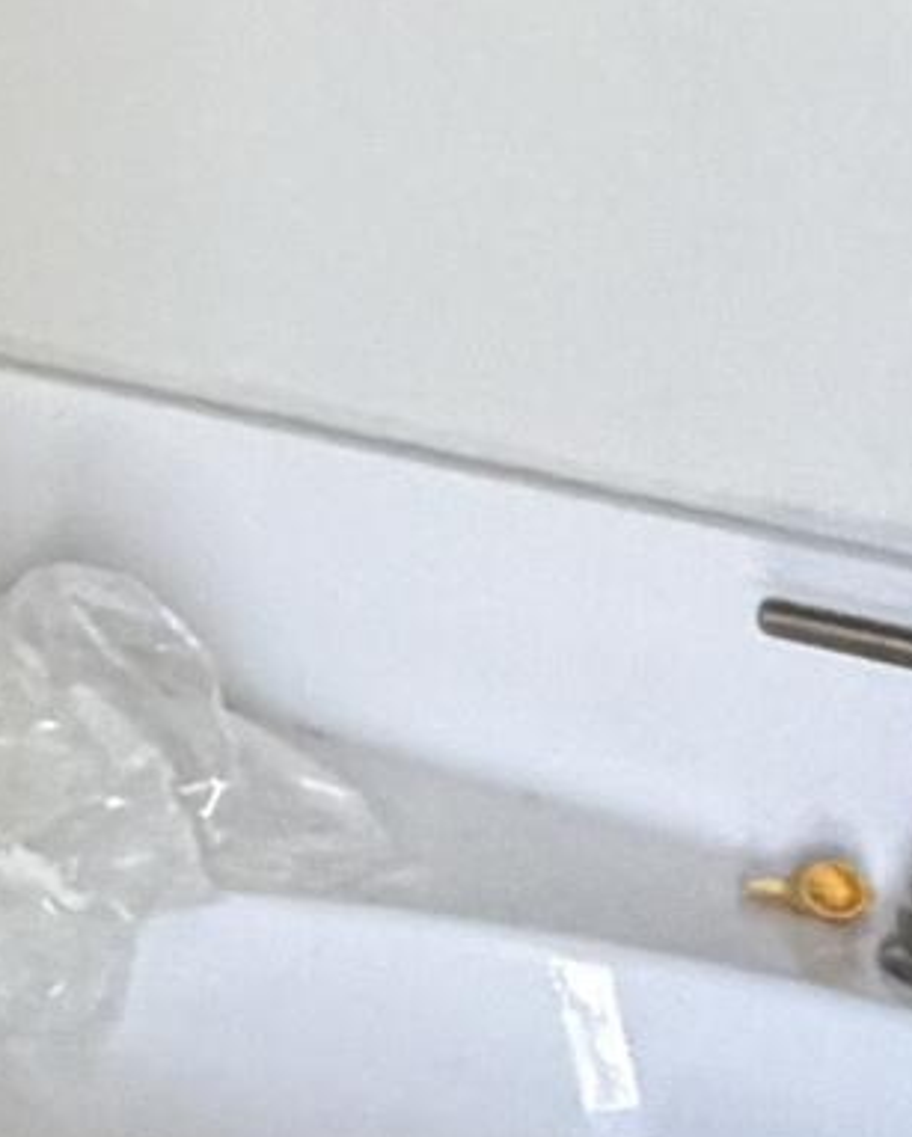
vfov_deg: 17.3
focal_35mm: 107
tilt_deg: -4.9
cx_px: -1931
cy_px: -140
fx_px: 3606
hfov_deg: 10.1
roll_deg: +0.1
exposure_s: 1/71
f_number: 2.2
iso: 320
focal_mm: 2.22
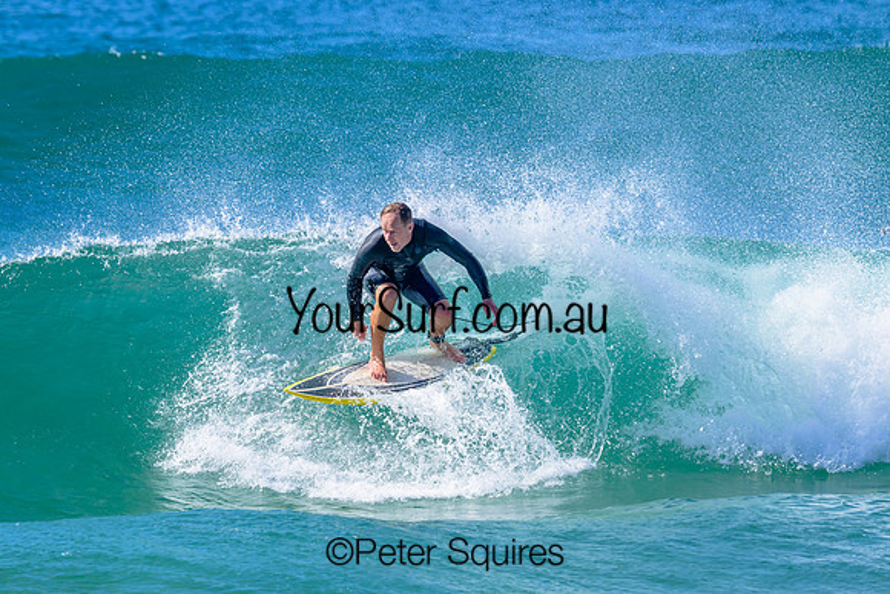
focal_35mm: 430
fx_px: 10633
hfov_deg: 4.8
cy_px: 297
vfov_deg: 3.2
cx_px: 445
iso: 900
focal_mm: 430
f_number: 10
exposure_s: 1/2000
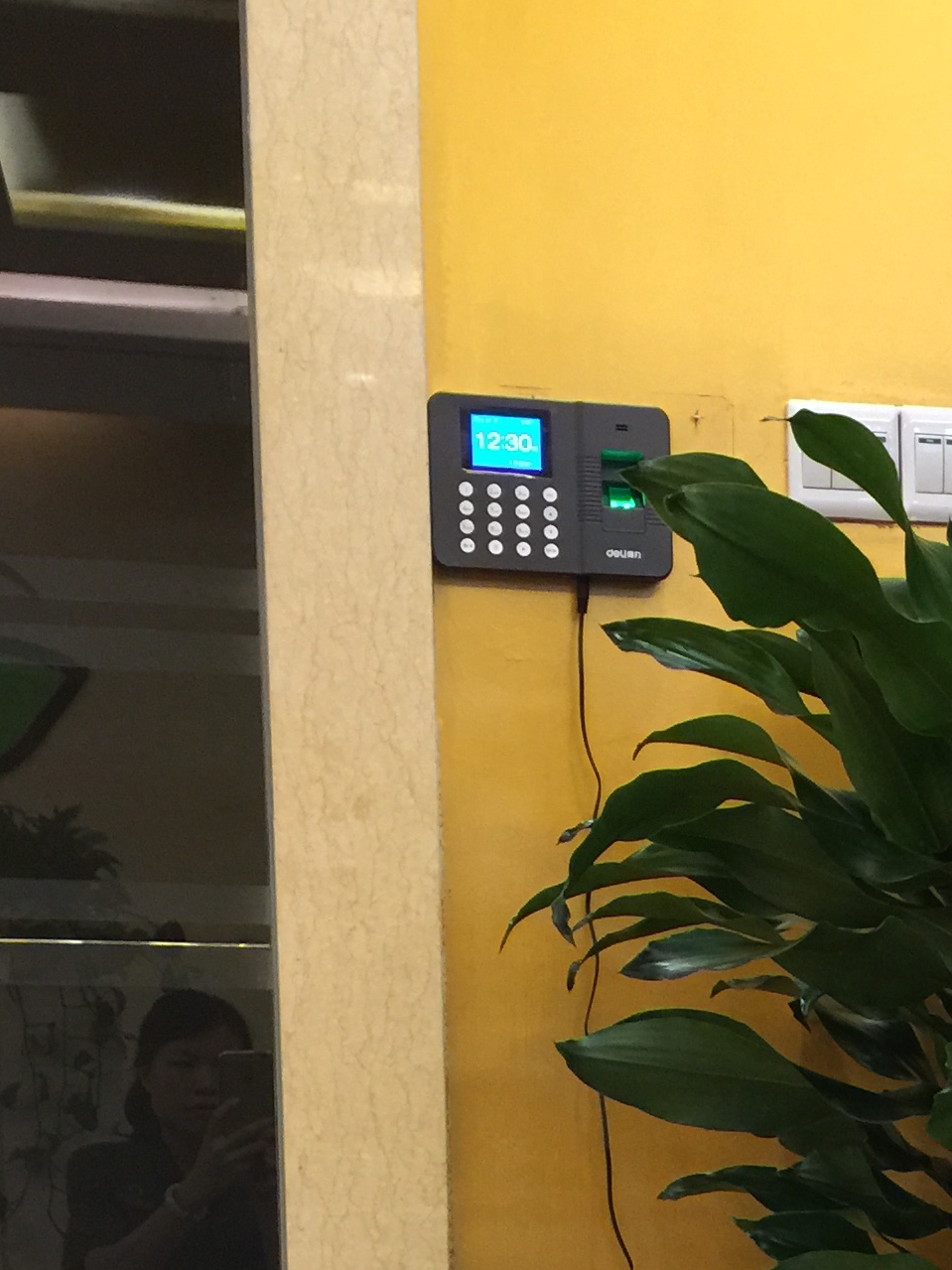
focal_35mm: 74
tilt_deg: -7.1
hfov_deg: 18.8
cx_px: 1156
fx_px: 2714
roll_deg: -0.5
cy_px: 1348
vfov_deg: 24.8
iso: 80
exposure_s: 1/15
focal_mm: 4.15
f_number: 2.2
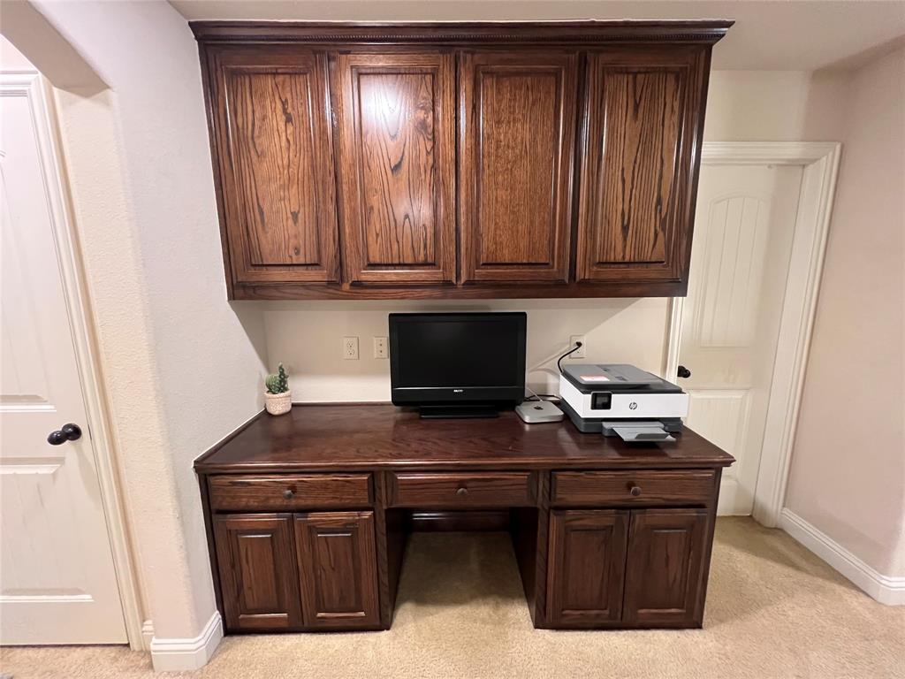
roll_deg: +0.7
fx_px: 340
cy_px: 340
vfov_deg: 89.9
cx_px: 452
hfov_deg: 106.2
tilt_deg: -10.7
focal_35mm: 13
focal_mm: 1.57
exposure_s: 1/60
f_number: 1.8
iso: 1000
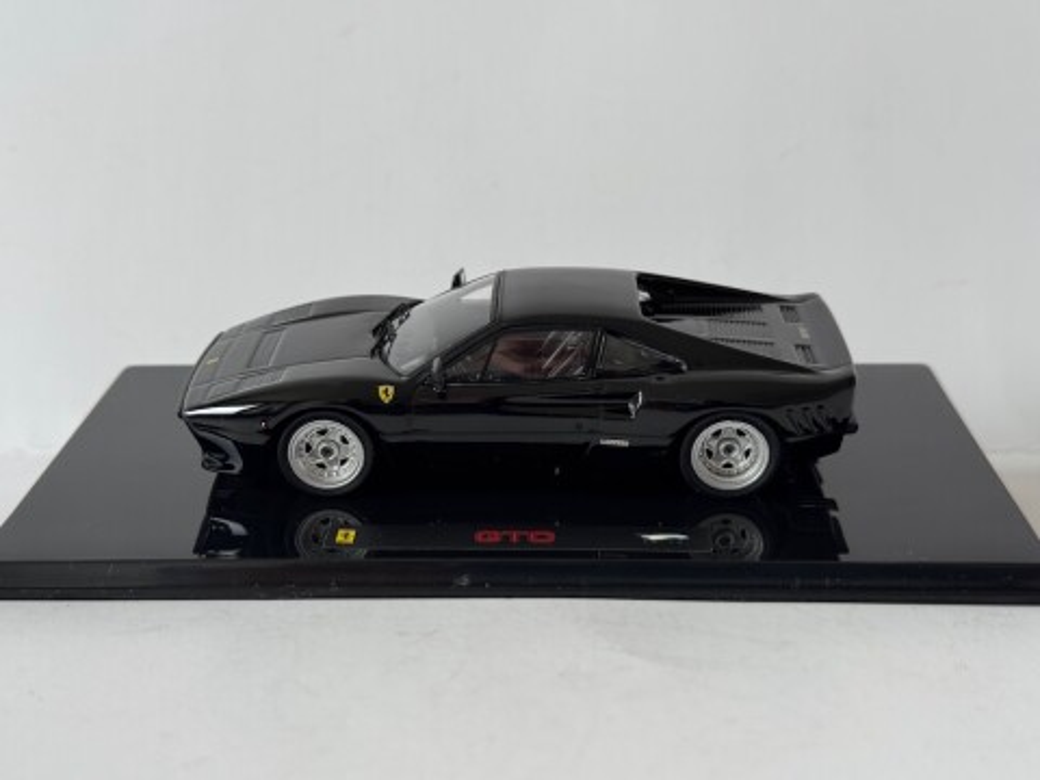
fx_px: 1442
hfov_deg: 39.7
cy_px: 390
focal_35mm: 48
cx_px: 520
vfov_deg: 30.3
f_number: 1.78
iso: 100
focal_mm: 6.76
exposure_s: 1/118
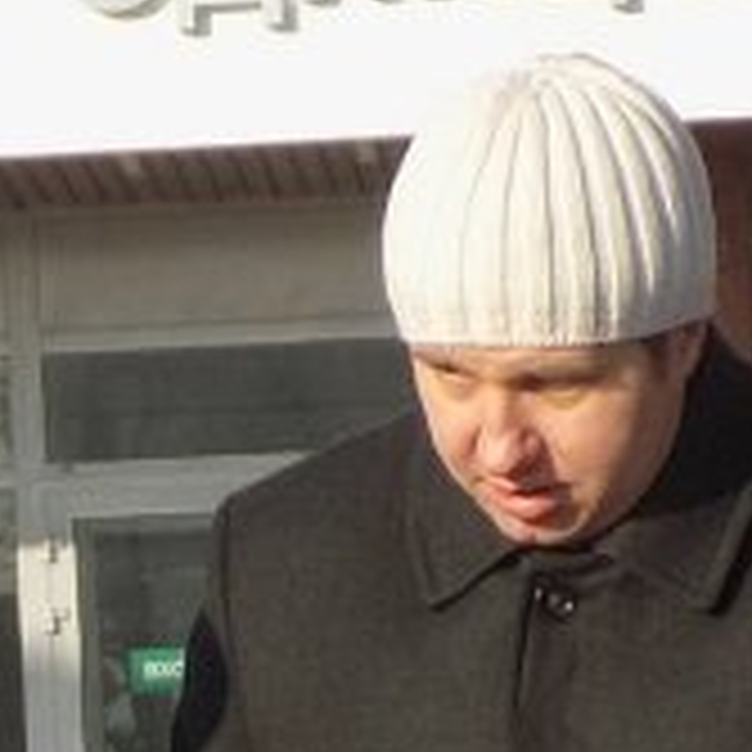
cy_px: 1067
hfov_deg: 3.0
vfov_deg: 3.0
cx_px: -41
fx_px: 14231
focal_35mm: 579
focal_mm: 19.1
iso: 80
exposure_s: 1/400
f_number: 4.7
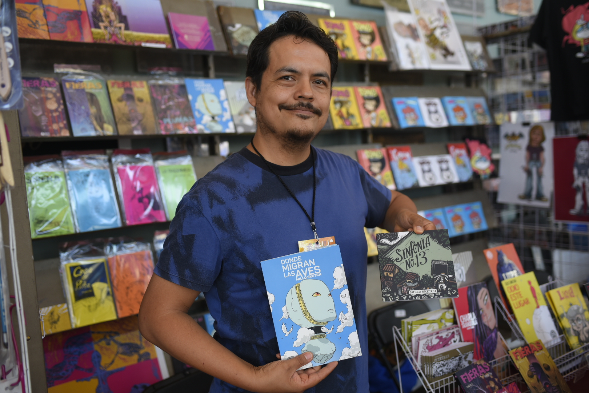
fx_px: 573
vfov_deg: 37.9
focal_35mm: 35
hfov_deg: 54.4
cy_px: 196
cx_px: 294
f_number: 2.8
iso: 400
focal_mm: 35
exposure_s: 1/250
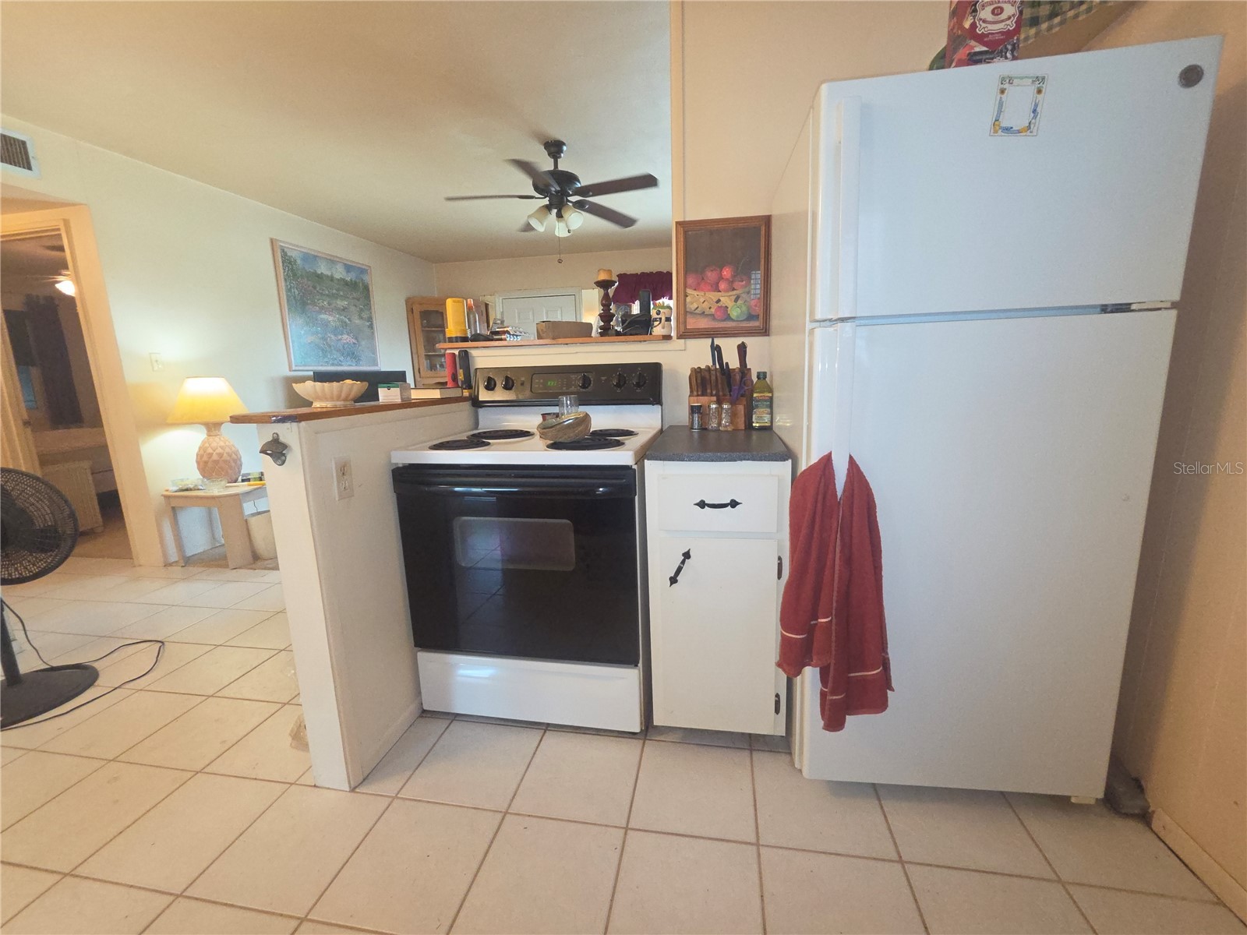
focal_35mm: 13
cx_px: 624
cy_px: 468
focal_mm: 2.2
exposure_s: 1/40
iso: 320
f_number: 2.2
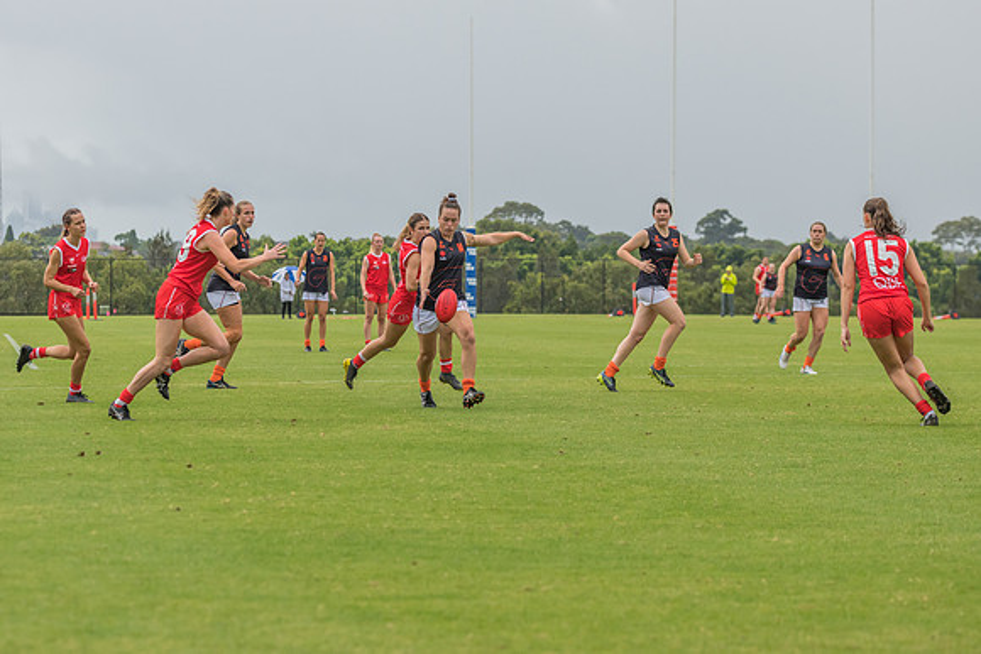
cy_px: 297
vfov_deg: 7.5
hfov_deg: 11.3
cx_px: 446
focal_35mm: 182
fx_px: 4971
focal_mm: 150
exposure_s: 1/1250
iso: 800
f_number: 9
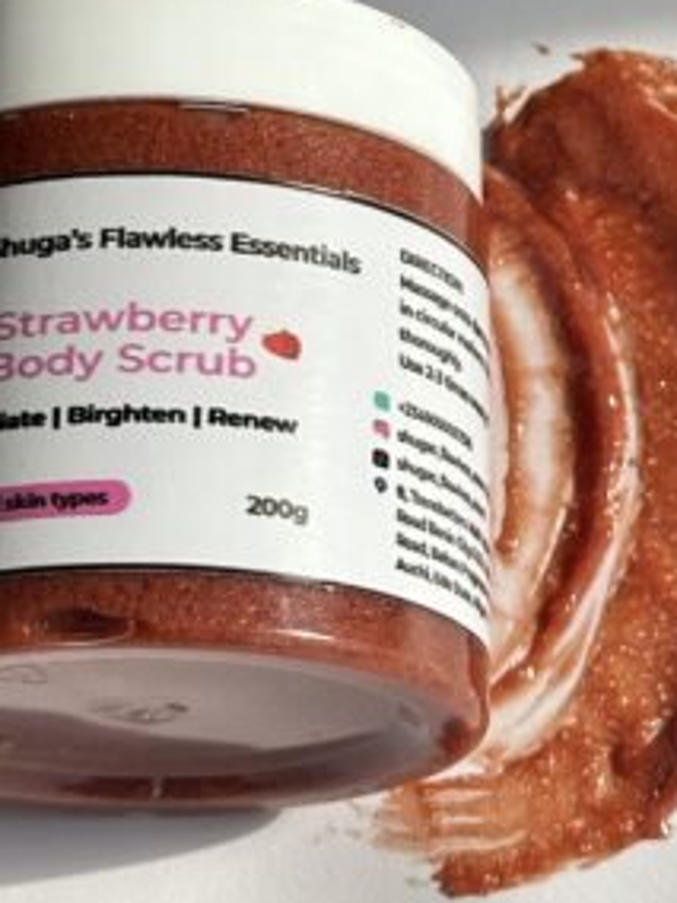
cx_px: 493
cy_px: -143
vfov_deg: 14.2
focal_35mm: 135
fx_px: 3520
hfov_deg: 11.0
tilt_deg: -61.5
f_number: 1.78
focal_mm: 6.86
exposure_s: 1/521
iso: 64
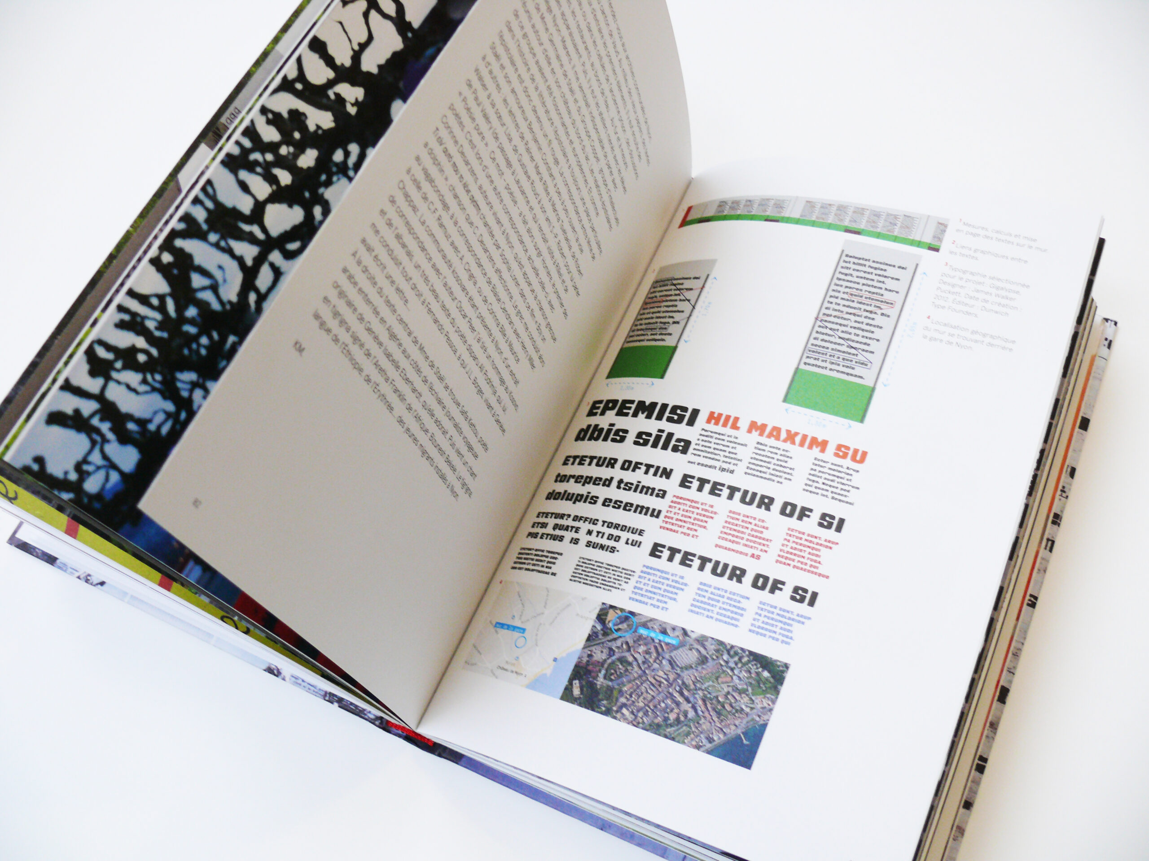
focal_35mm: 35
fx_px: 1162
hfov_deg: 52.6
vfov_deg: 40.7
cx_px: 574
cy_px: 430
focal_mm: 7.4
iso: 125
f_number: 2.8
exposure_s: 1/30
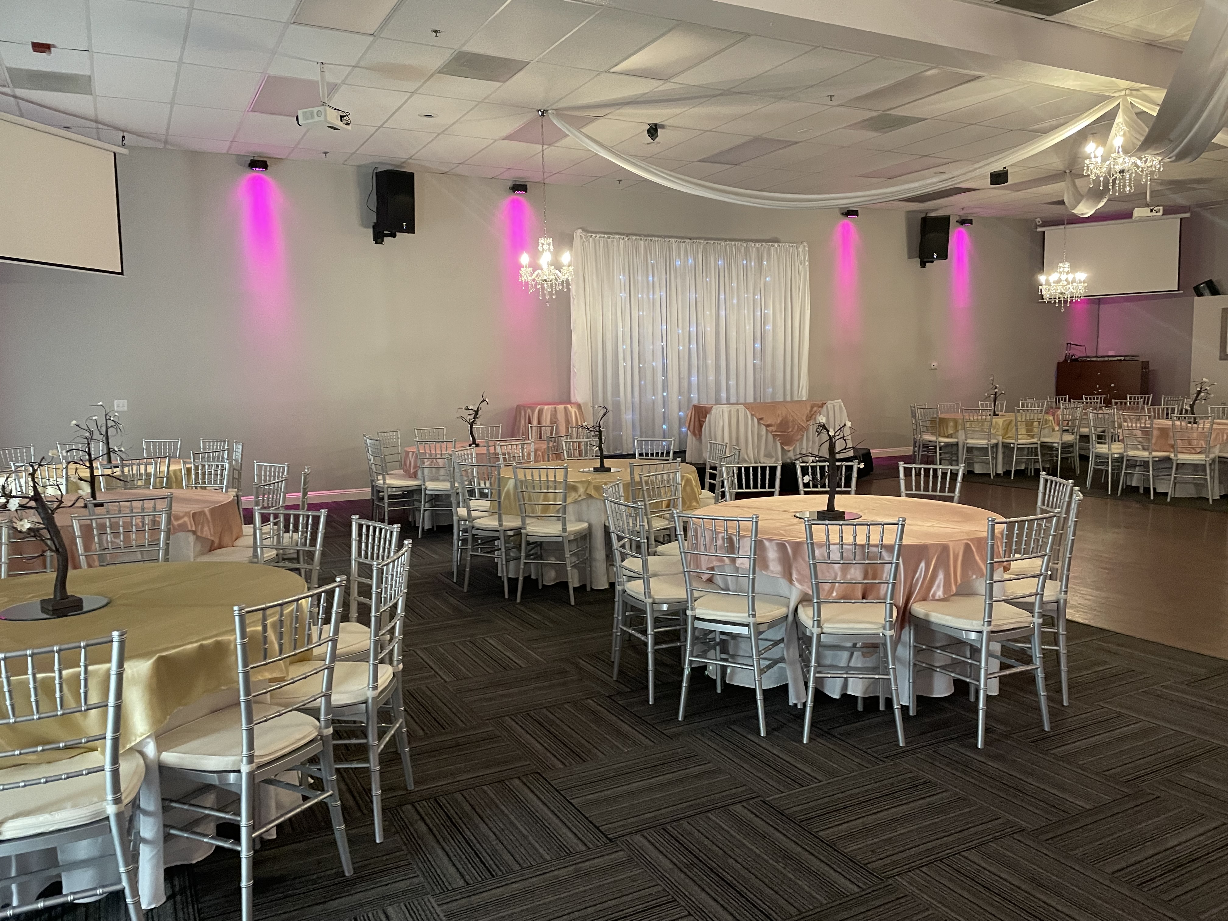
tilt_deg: -5.8
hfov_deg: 67.3
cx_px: 614
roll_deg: +1.1
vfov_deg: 53.1
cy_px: 460
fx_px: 922
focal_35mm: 26
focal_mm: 4.2
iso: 400
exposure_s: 1/60
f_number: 1.6
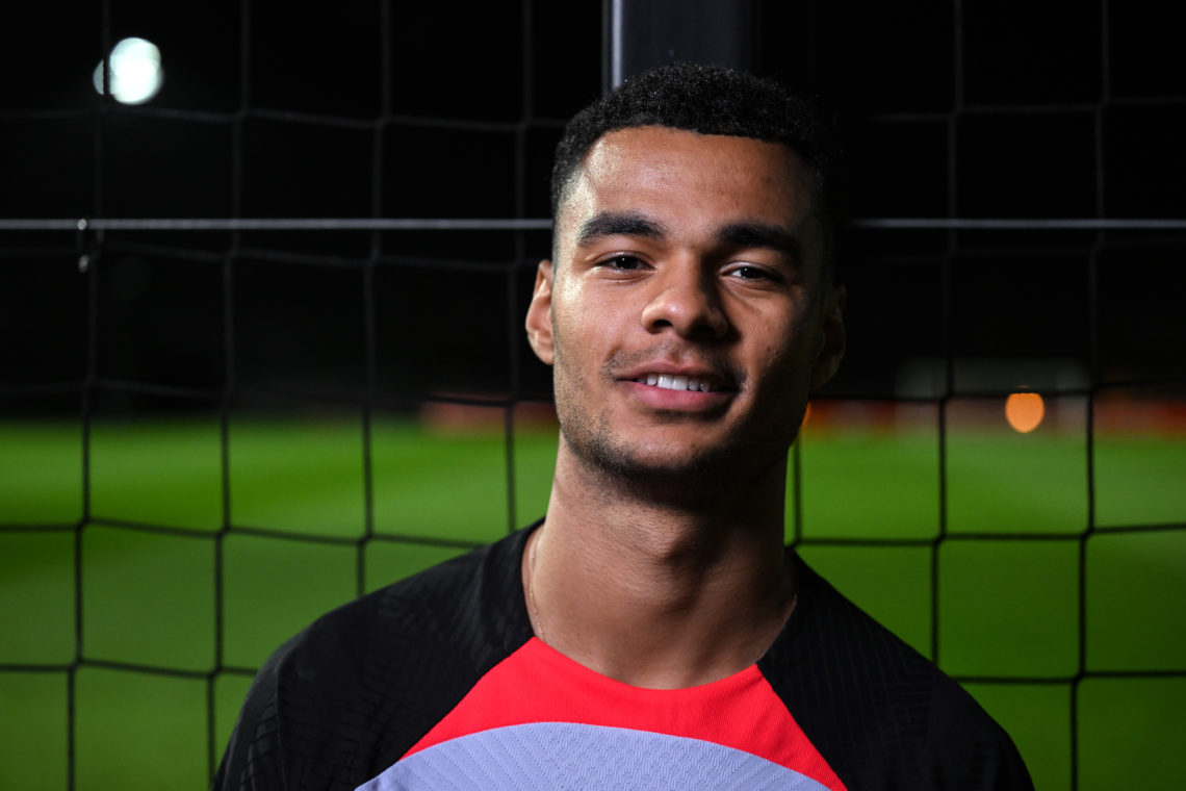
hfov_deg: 28.8
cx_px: 593
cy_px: 396
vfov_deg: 19.5
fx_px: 2306
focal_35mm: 70
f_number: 2.8
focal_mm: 70
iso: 2000
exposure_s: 1/400
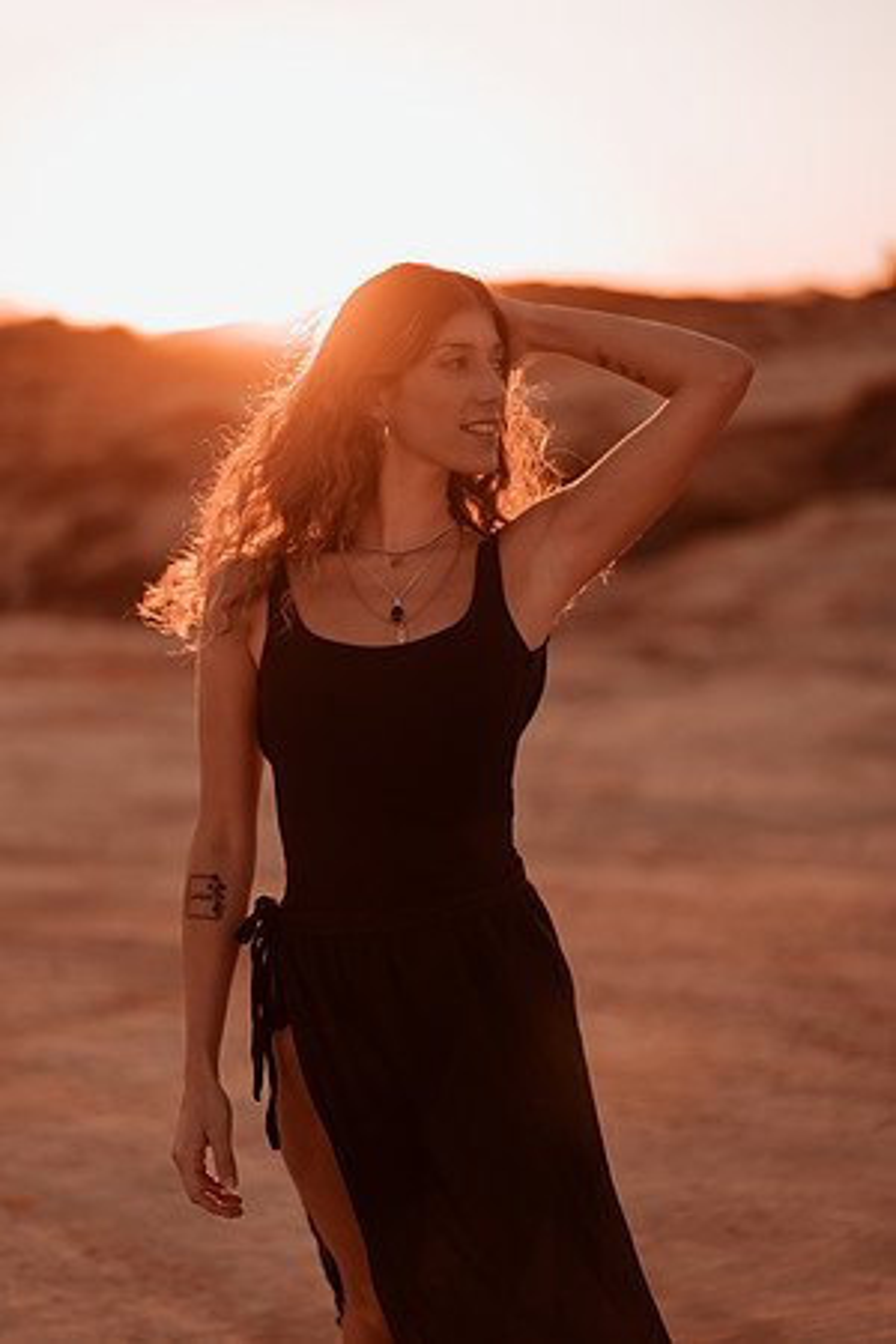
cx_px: 448
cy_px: 672
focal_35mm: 58
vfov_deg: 34.5
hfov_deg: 23.4
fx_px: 2165
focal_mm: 58
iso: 100
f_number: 1.4
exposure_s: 1/1600
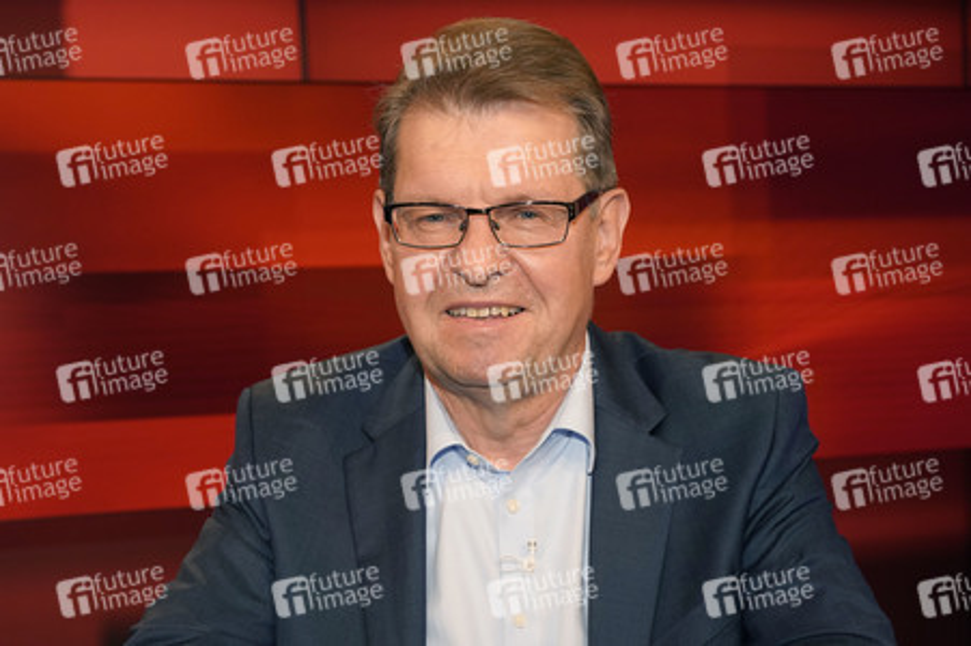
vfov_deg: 30.5
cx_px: 486
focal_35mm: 44
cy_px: 323
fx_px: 1186
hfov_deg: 44.5
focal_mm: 44
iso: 1600
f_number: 4.5
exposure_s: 1/160
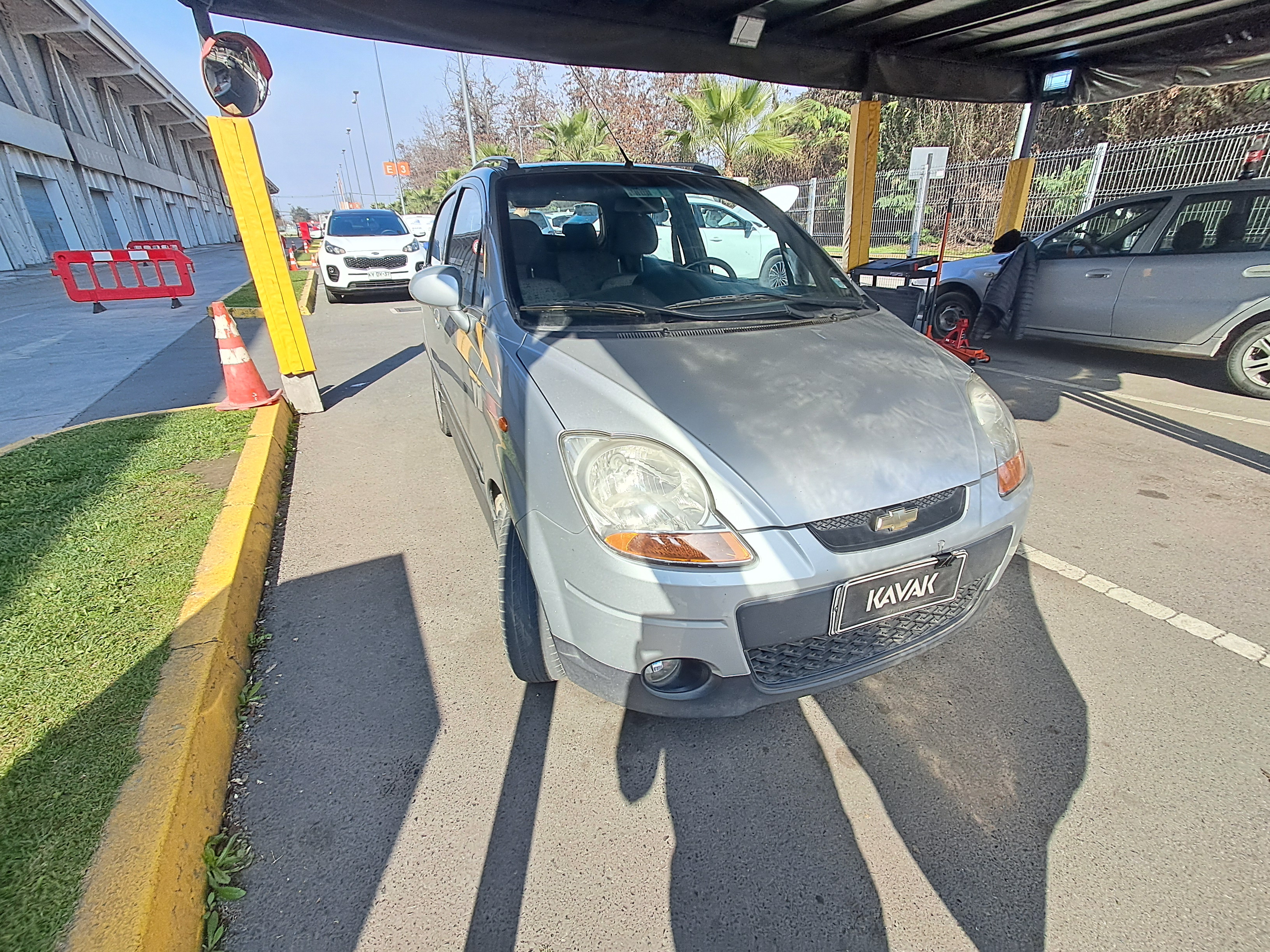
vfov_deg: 78.1
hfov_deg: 94.5
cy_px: 476
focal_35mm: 16
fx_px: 587
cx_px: 635
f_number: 2.2
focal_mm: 1.64
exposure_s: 1/733
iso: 40
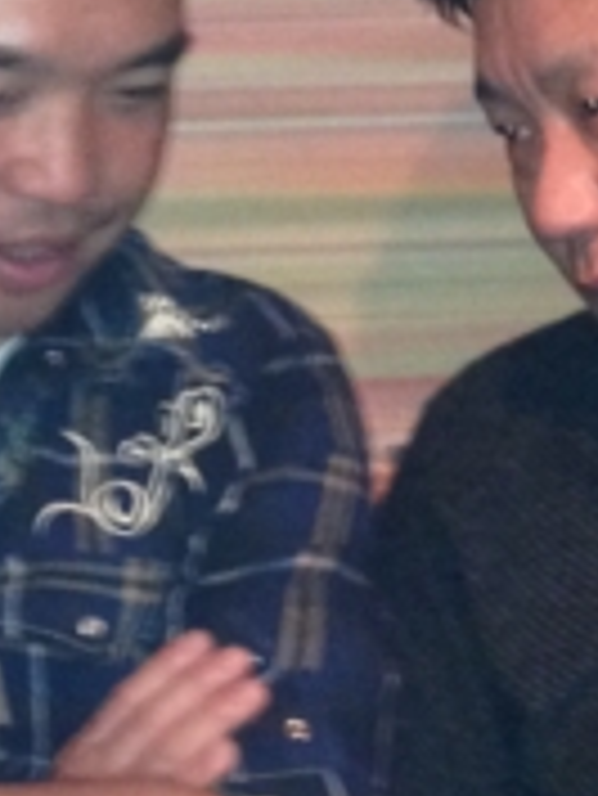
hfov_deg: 10.0
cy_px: 477
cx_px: 382
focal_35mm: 149
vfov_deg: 13.2
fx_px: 3428
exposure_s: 1/16
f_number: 2.4
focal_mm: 4.12
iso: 320
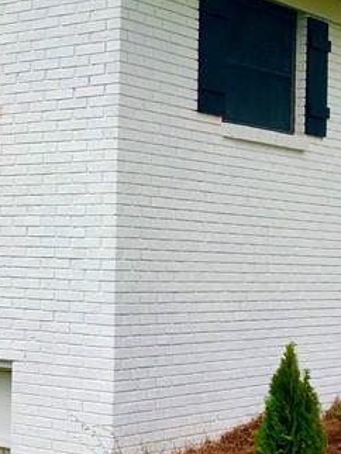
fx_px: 1167
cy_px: 255
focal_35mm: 89
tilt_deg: +0.2
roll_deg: -2.1
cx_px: -265
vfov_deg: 22.0
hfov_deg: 14.6
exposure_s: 1/1453
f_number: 1.8
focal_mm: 3.99
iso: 20
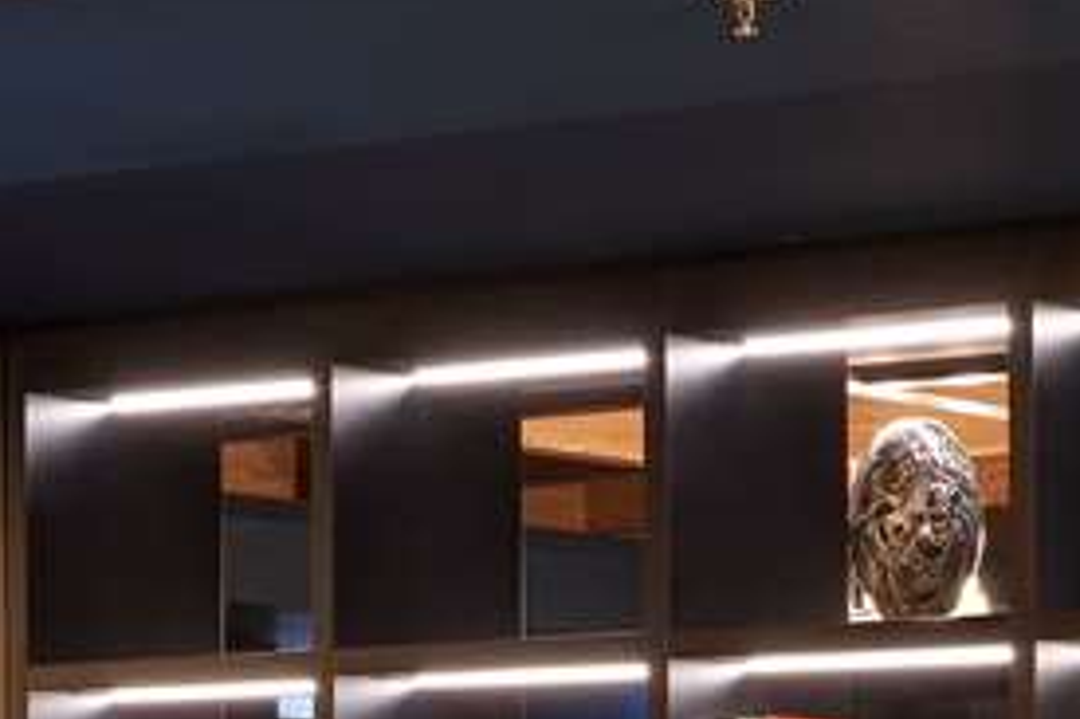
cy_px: 1065
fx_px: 5067
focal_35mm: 169
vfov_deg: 8.0
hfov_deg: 12.2
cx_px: 613
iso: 200
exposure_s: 5
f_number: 14
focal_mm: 31
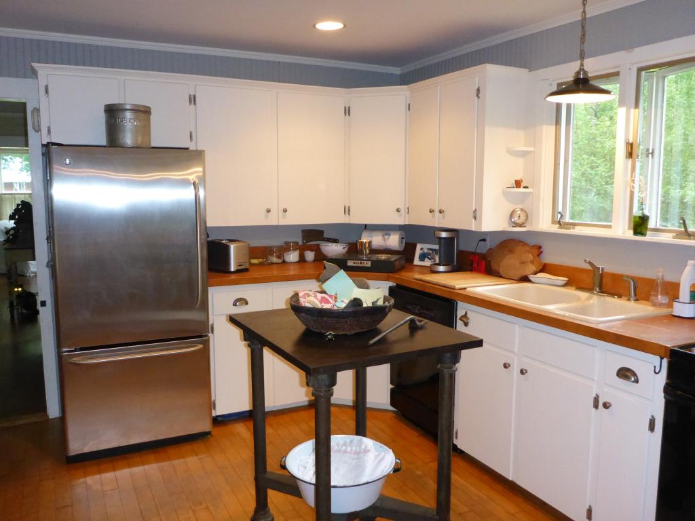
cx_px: 348
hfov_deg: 63.4
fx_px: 562
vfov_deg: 49.7
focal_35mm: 28
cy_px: 260
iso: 800
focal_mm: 4.9
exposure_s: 1/60
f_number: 3.3
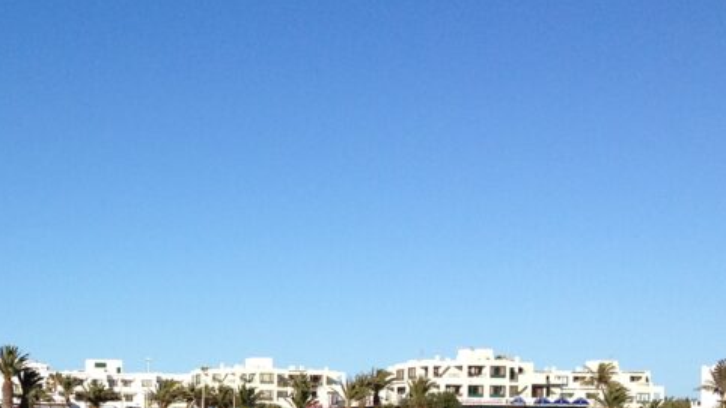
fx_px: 1559
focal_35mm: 81
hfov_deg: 25.5
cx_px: 89
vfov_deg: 14.5
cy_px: 455
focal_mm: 4.28
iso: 64
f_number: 2.4
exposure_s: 1/1972
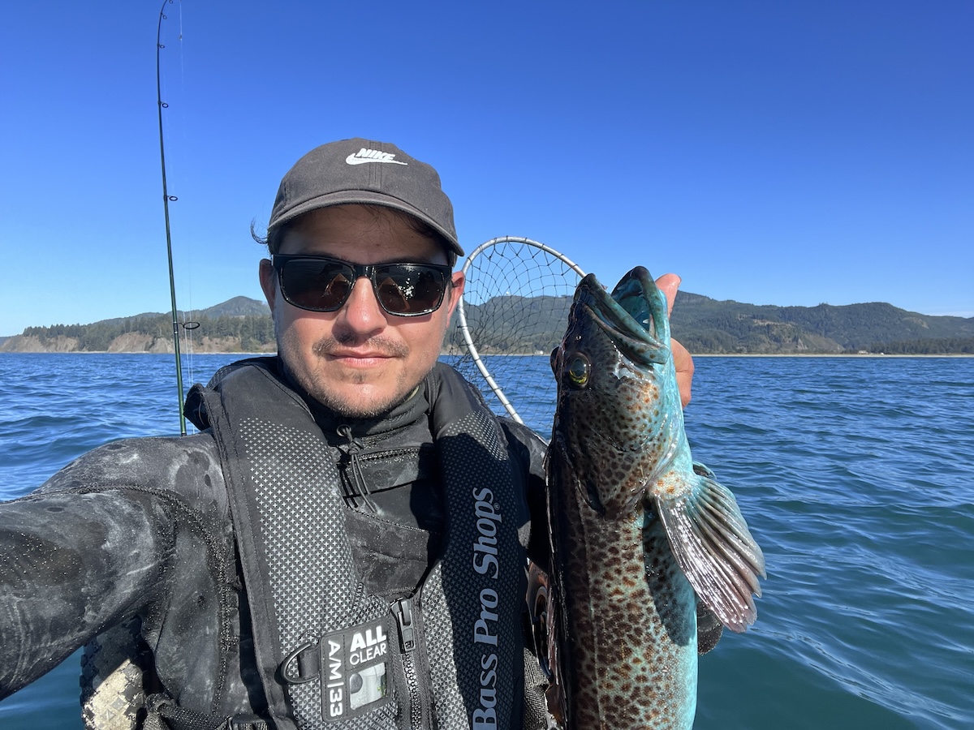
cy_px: 365
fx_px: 647
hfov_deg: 73.9
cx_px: 487
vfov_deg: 58.9
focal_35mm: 23
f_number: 2.2
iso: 32
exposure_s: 1/720
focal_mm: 2.71
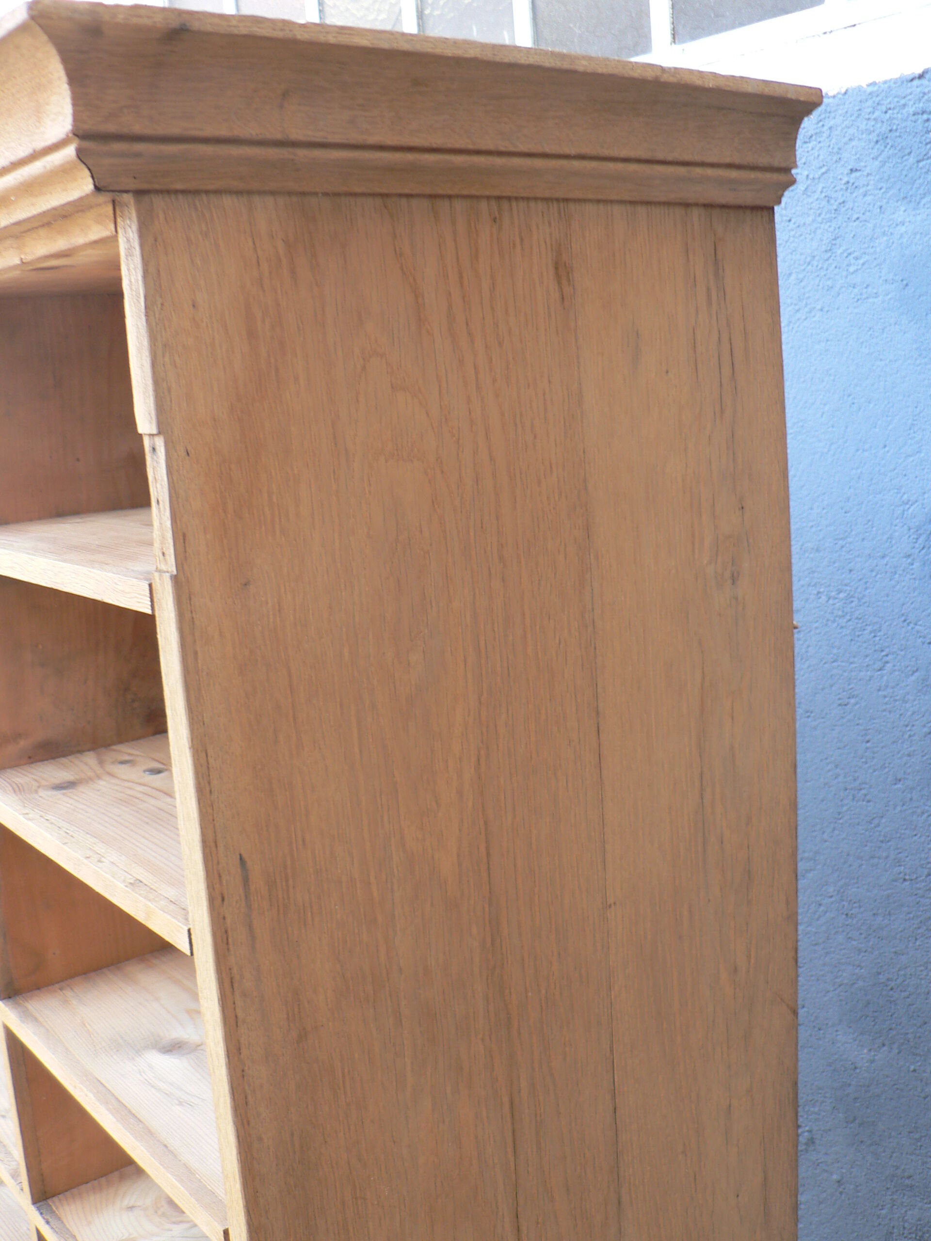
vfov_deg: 51.4
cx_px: 466
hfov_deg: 39.7
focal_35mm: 36
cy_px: 620
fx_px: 1291
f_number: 2.8
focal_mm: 6
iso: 80
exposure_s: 1/30
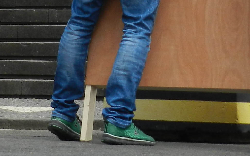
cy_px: -106
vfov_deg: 7.7
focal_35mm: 166
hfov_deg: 12.6
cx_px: 47
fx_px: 1131
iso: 160
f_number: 4
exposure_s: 1/800
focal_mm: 6.7
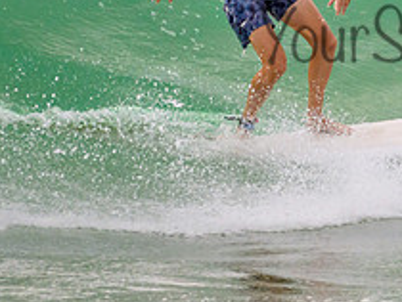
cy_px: -16
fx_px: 27055
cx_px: 461
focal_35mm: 2327
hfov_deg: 0.9
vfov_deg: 0.6
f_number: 11
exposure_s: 1/2000
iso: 1400
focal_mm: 800
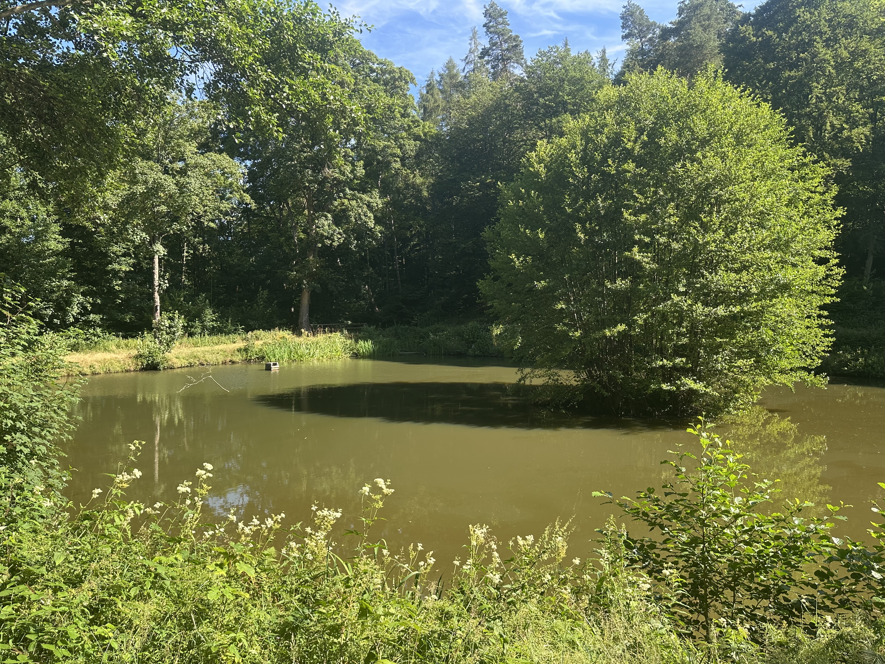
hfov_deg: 71.6
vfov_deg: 56.8
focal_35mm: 24
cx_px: 442
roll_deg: -0.4
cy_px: 332
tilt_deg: -1.6
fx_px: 614
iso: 80
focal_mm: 6.86
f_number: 1.78
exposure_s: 1/822
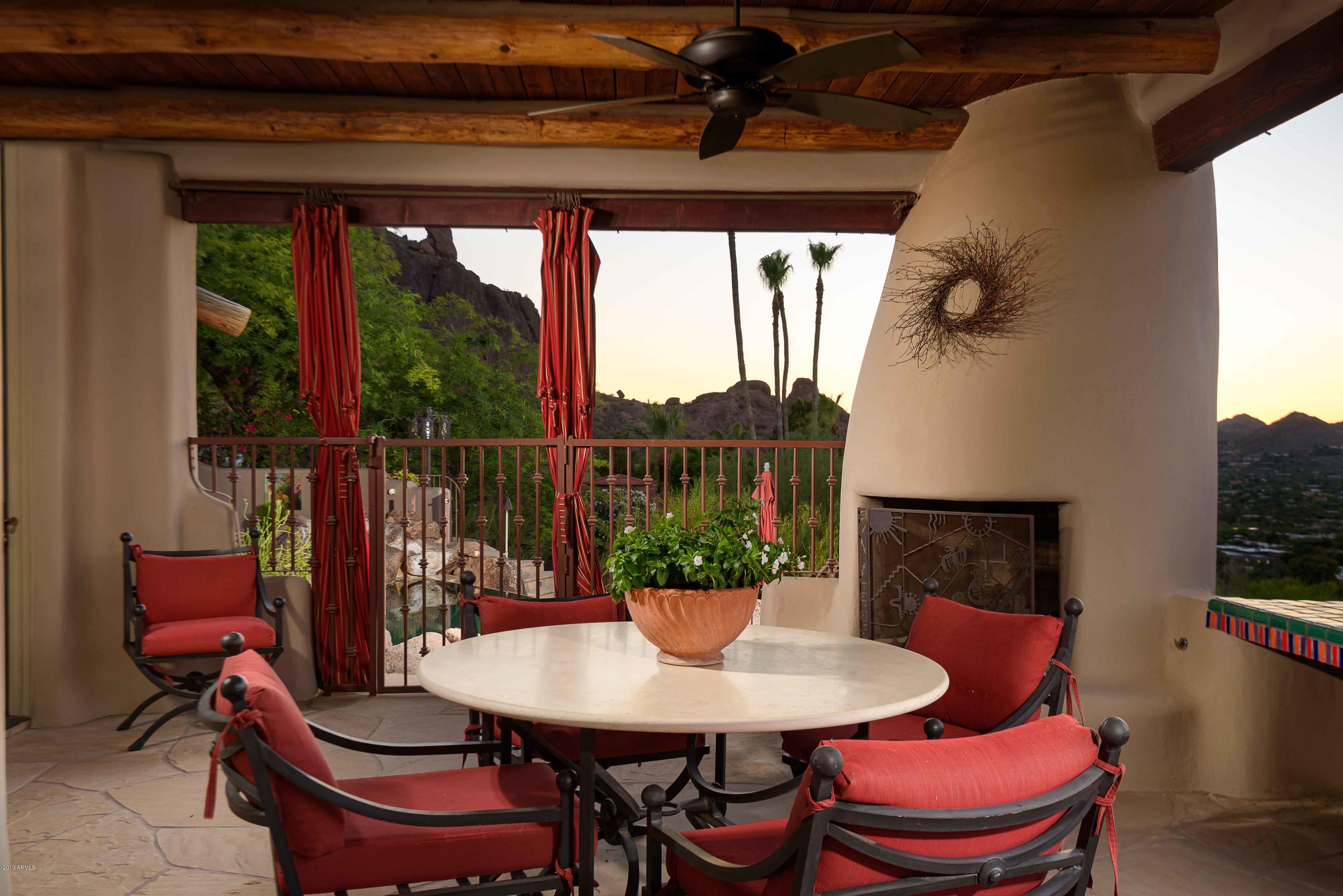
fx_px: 1119
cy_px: 448
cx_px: 672
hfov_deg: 61.9
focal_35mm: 30
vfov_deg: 43.6
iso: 320
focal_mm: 30
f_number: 8
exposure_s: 1/40
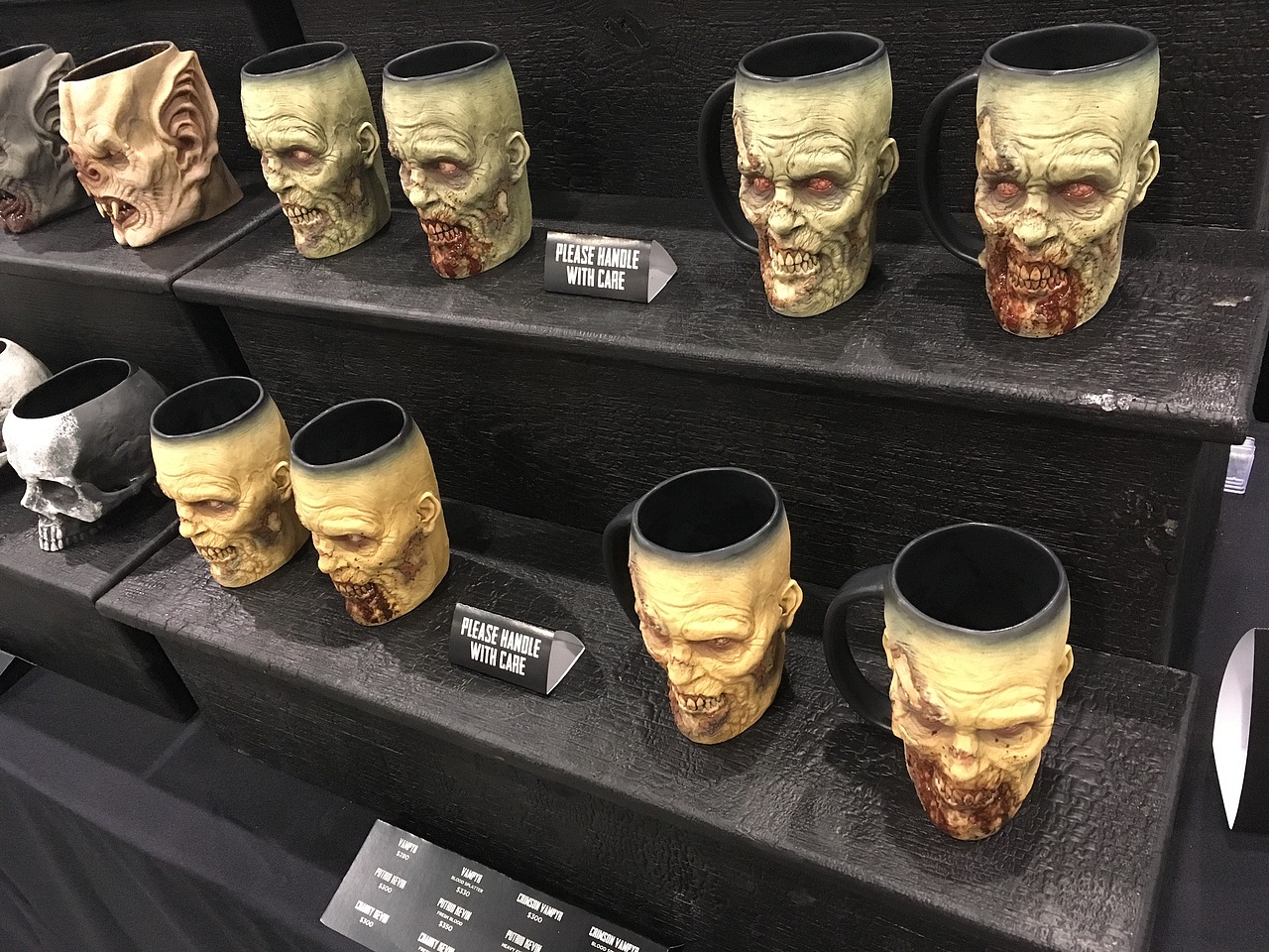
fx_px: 1063
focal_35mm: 29
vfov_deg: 48.2
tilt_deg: -36.2
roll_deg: +12.3
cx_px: 634
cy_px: 476
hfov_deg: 61.7
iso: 200
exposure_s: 1/30
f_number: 2.2
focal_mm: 4.15
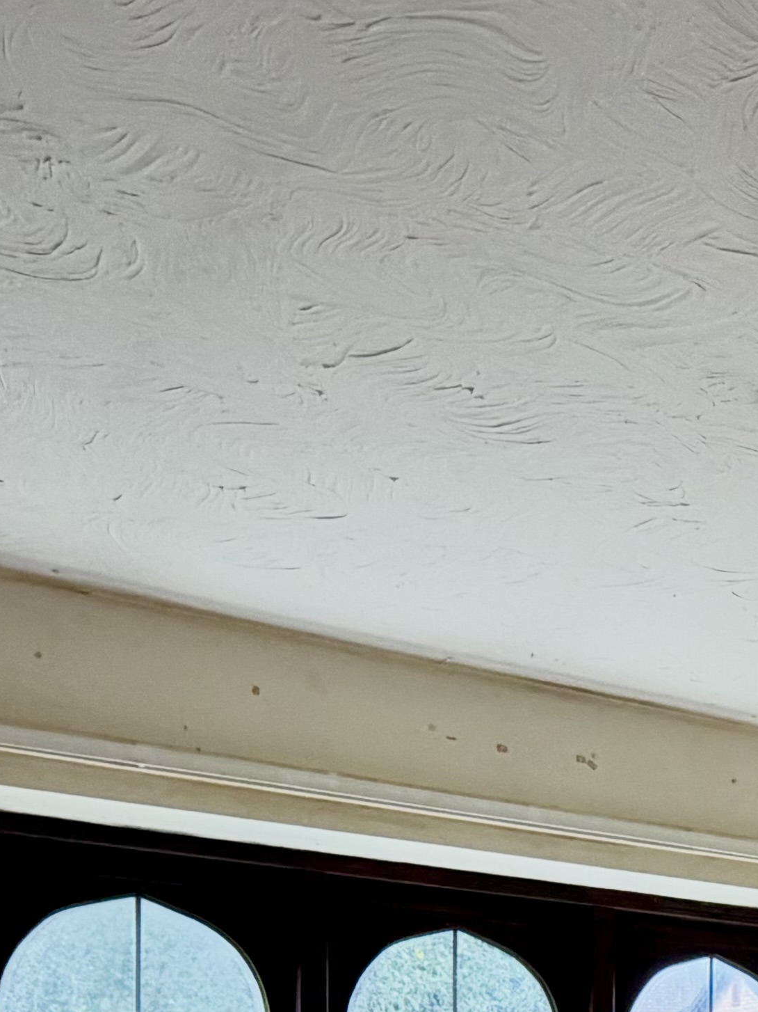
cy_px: 1235
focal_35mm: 55
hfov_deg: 24.7
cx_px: 844
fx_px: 1606
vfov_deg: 29.6
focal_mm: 2.22
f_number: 2.2
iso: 100
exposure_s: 1/121
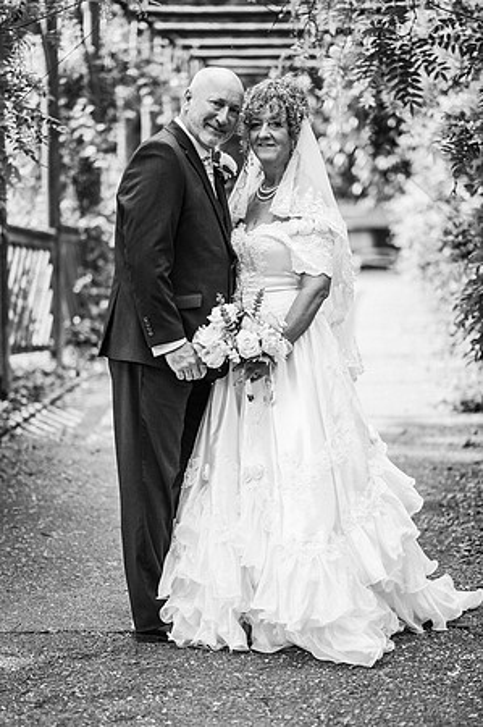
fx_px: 1714
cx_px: 242
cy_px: 364
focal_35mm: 85
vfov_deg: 23.9
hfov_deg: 16.0
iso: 100
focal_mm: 85
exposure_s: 1/1000
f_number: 2
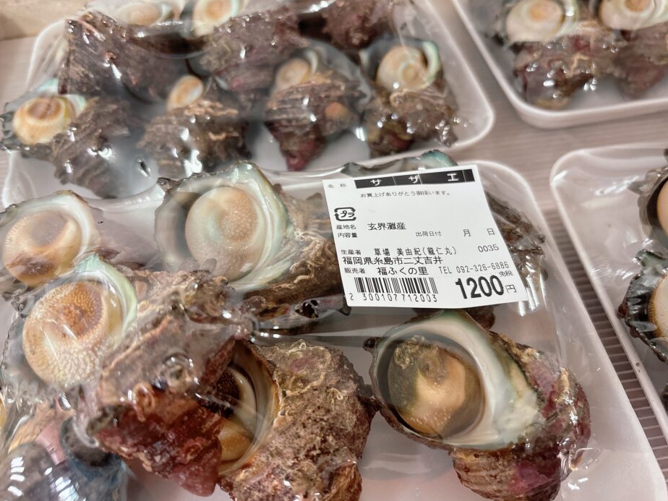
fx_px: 521
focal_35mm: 27
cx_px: 341
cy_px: 251
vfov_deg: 51.4
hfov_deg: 65.3
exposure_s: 1/60
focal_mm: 5.96
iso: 200
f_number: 1.6
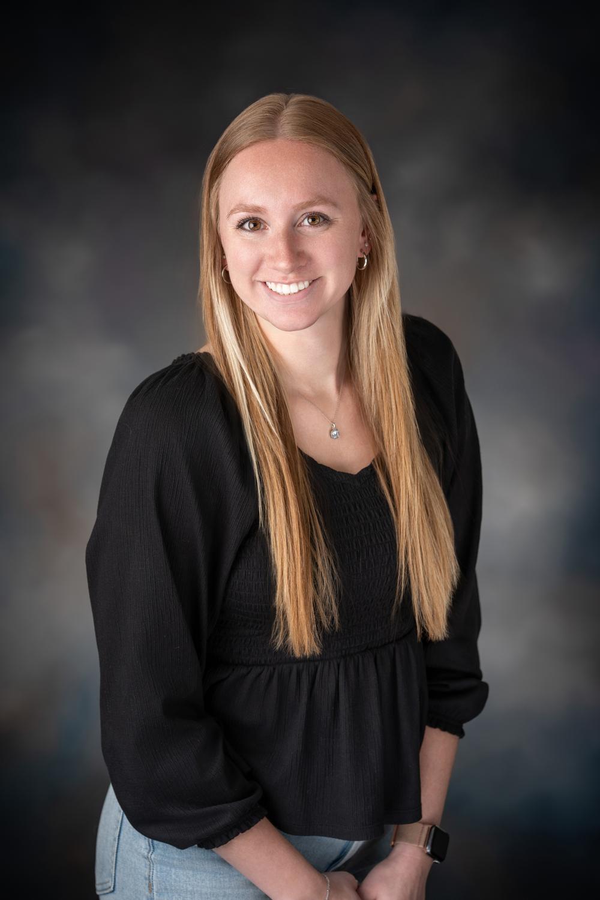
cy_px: 450
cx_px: 300
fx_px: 3425
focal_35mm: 137
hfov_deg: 10.0
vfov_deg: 15.0
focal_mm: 137
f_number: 5.6
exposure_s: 1/125
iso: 64
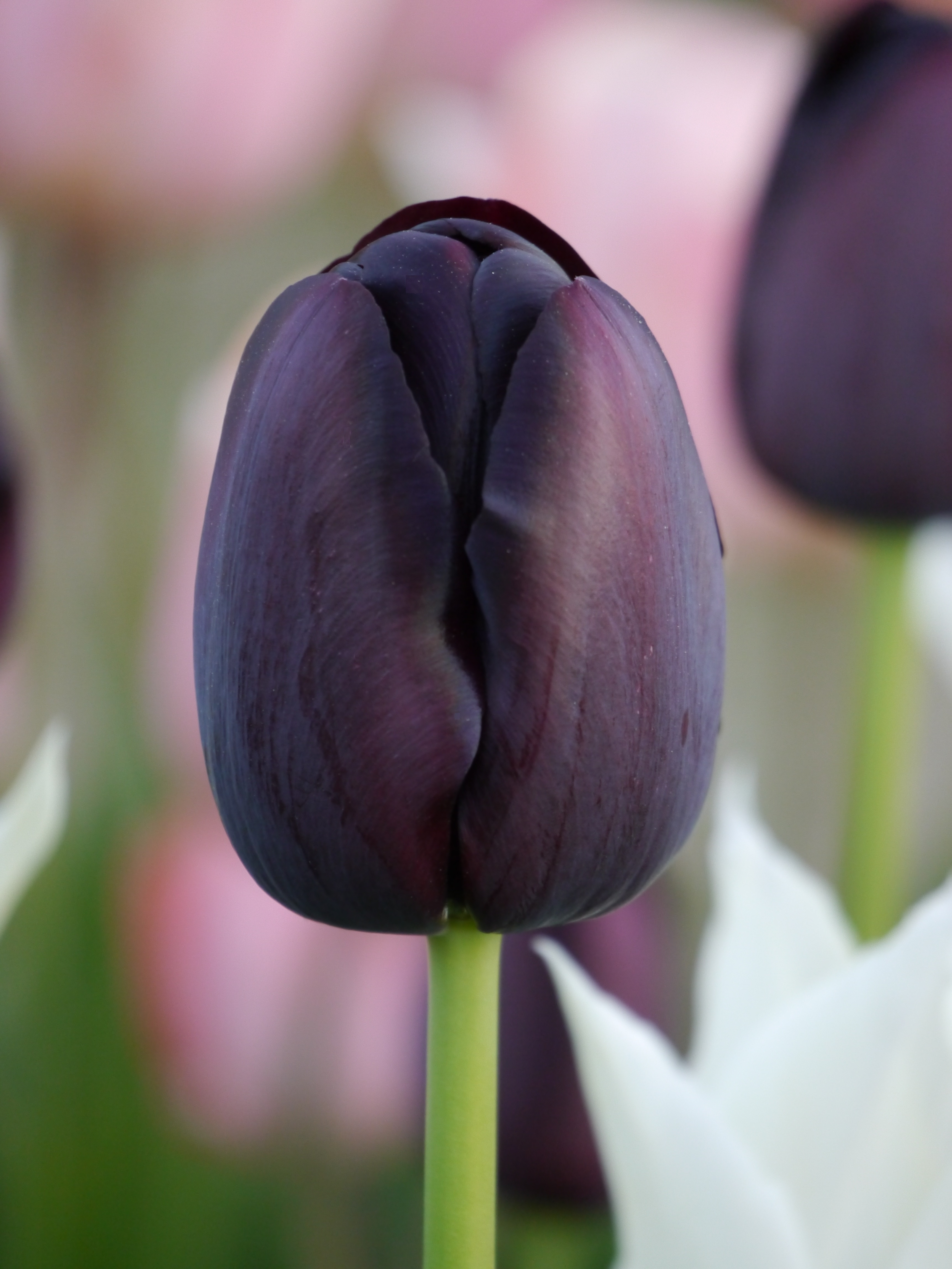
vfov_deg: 6.6
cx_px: 476
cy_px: 634
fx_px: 10993
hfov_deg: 5.0
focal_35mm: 300
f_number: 5.6
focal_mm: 150
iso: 800
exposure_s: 1/60
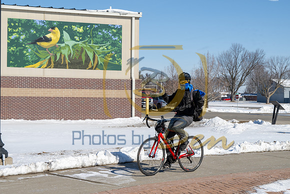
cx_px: 145
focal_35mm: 72
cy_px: 97
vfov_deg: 18.9
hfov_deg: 28.1
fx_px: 580
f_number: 10
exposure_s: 1/500
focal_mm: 72
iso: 250
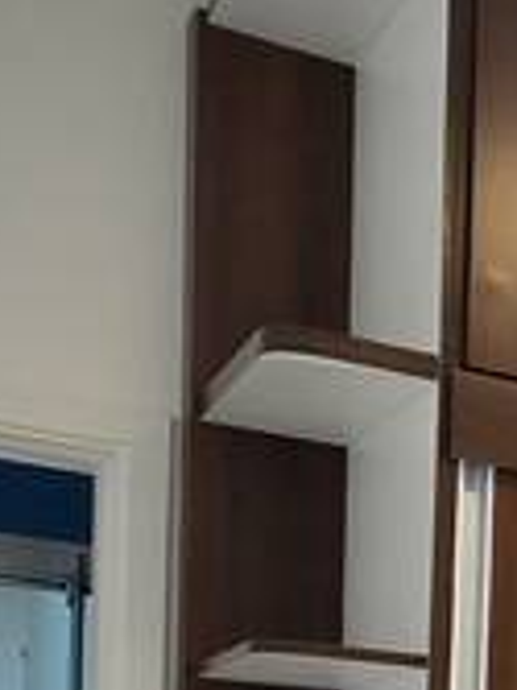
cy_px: 1004
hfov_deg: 11.8
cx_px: 1443
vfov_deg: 20.3
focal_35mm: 84
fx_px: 1675
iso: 100
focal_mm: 2.2
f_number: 2.2
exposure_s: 1/120
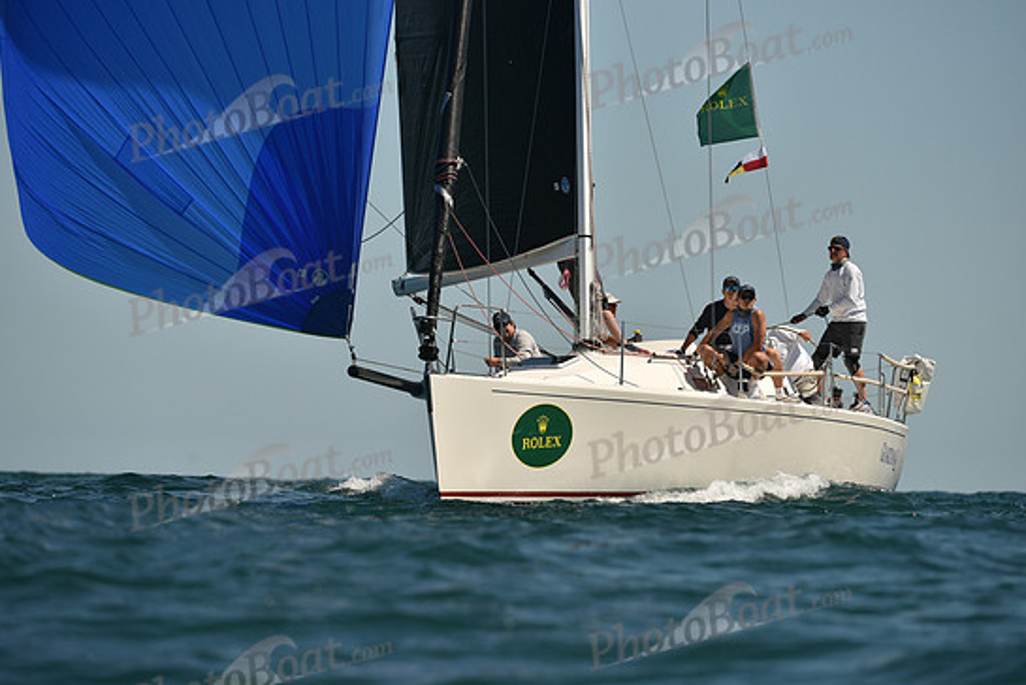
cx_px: 491
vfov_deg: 3.9
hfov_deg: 5.9
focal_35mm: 351
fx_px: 10008
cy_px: 358
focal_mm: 330
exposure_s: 1/2500
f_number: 5.6
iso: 250
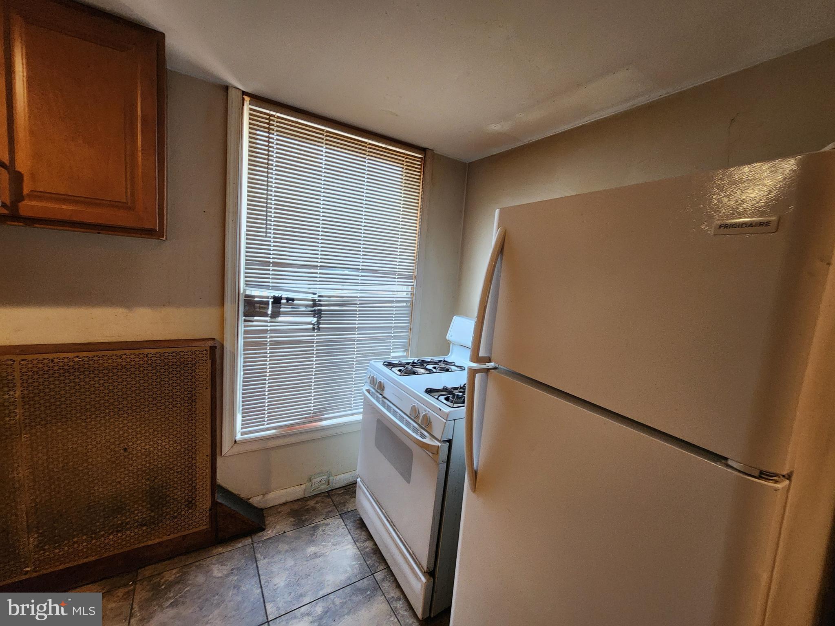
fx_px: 314
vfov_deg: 89.9
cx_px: 418
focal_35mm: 13
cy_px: 313
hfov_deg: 106.2
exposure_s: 1/60
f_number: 2.2
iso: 250
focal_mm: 2.2
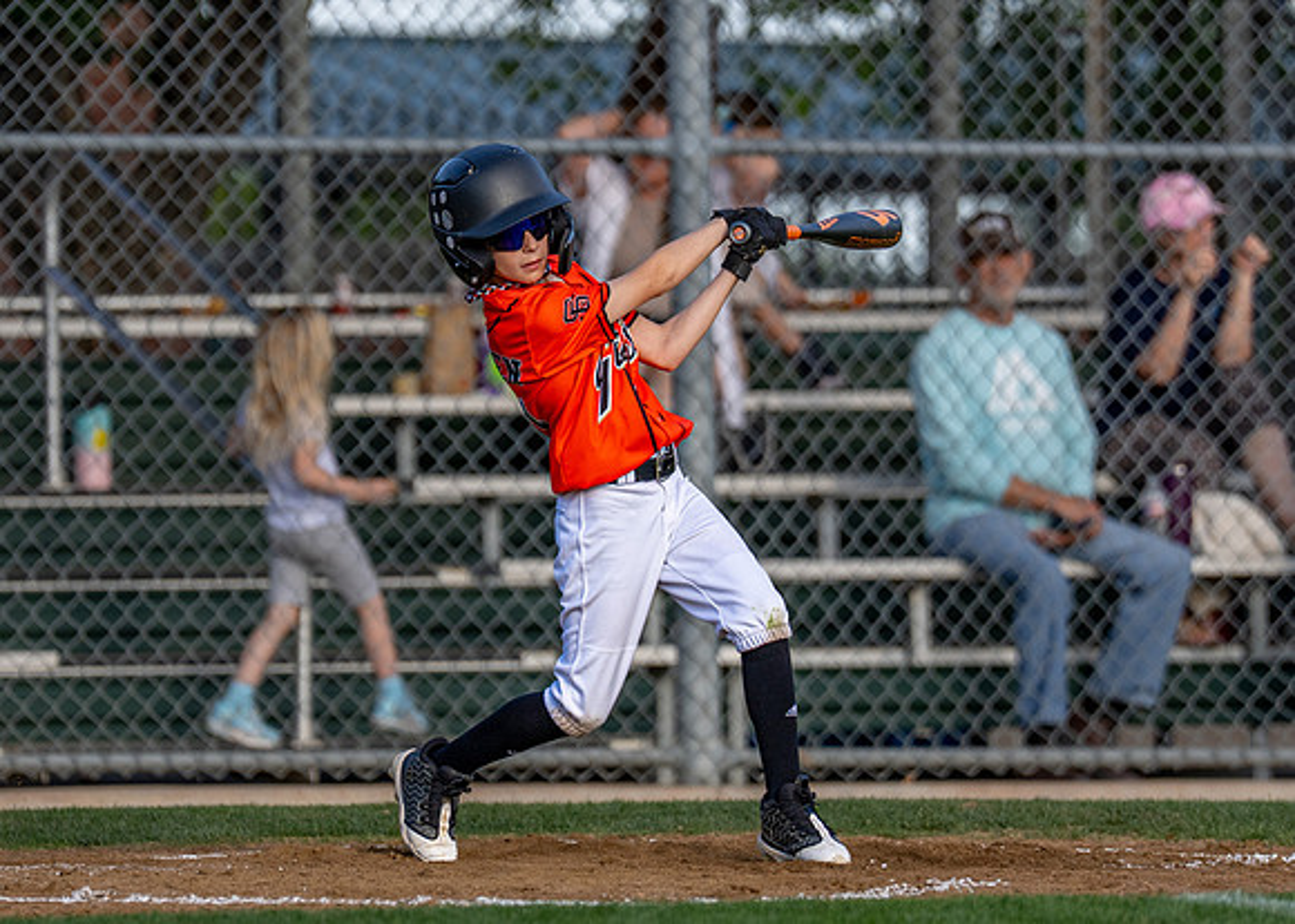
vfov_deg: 3.3
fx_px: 15939
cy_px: 354
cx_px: 597
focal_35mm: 433
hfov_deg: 4.7
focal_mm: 200
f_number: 2.8
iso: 160
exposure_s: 1/2500
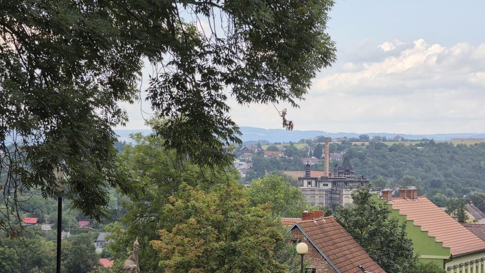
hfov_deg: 17.0
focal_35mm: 126
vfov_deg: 9.6
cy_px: 167
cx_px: 242
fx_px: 1621
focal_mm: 18.6
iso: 50
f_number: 2.9
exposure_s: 1/686
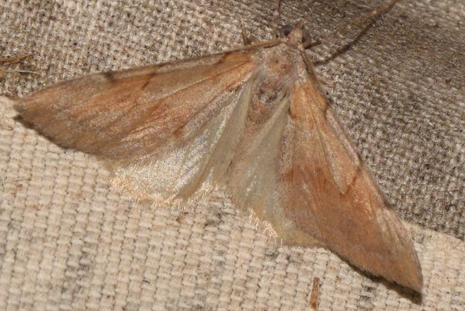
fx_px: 2715
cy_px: 156
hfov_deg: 9.8
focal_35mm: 210
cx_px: 232
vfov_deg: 6.6
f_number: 14
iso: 400
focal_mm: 140
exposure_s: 1/160
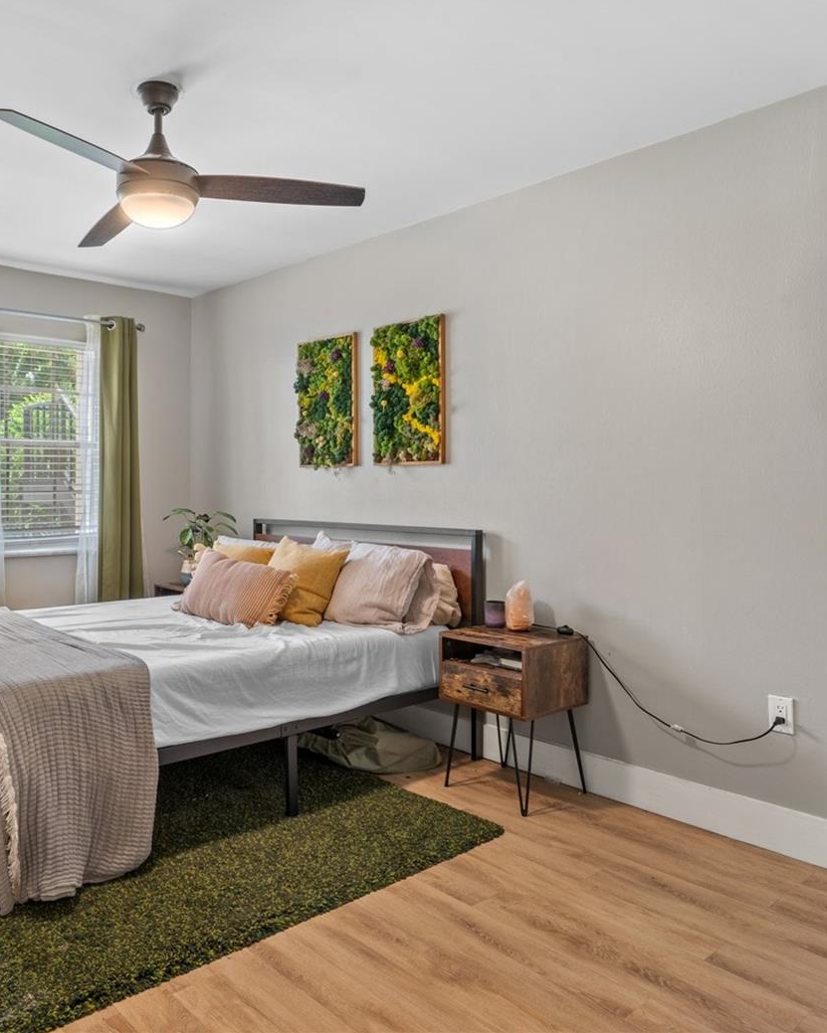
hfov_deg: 53.8
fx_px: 796
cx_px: 275
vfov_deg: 66.0
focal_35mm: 26
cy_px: 504
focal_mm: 18
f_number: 8
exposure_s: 4
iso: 320
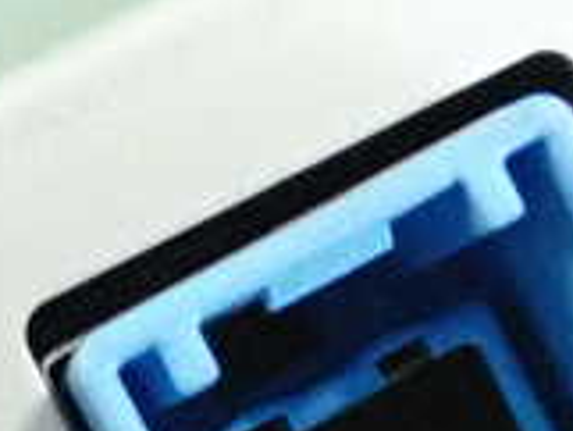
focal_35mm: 175
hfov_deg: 11.0
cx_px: -182
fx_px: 2899
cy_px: 766
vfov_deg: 8.2
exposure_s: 1/125
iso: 5000
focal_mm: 8.4
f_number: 3.1
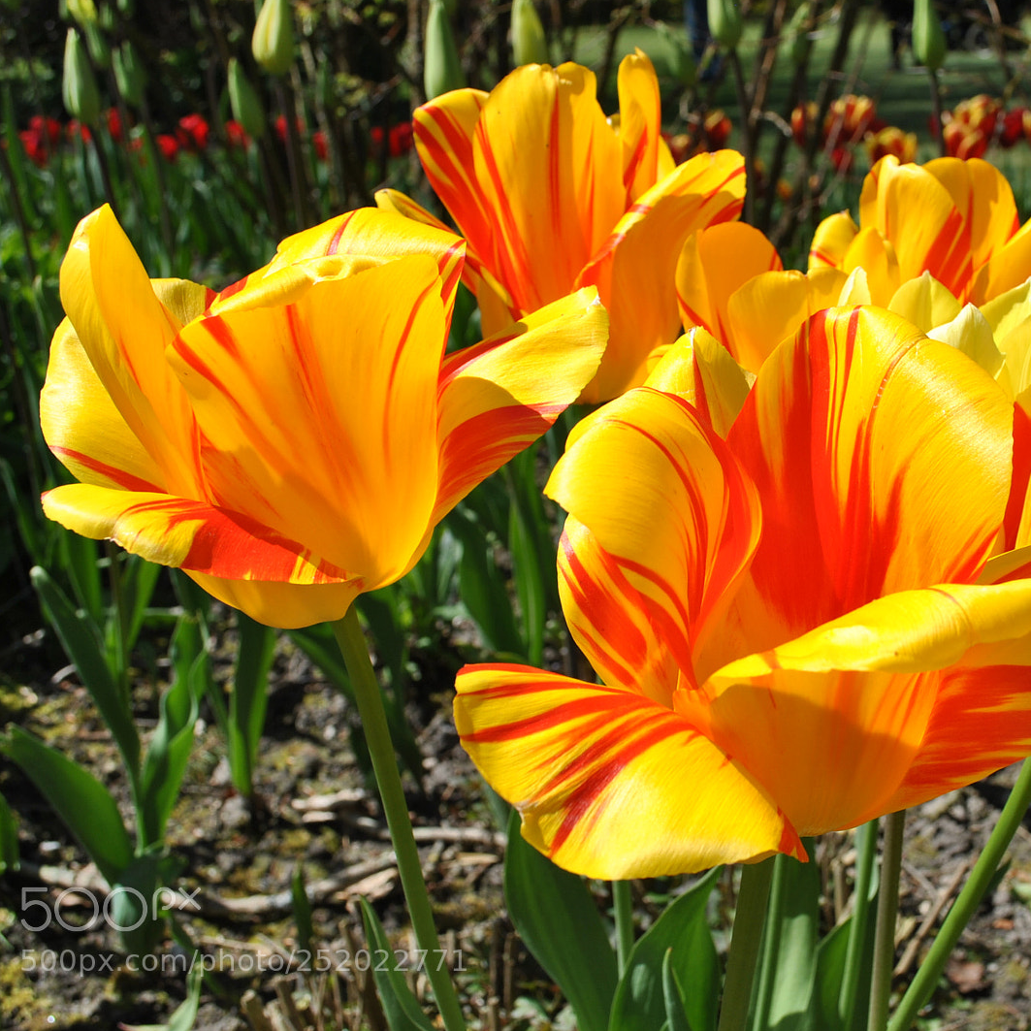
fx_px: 1685
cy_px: 516
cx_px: 736
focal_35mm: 50
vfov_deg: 34.0
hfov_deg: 33.5
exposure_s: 1/250
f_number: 8
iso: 100
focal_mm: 26
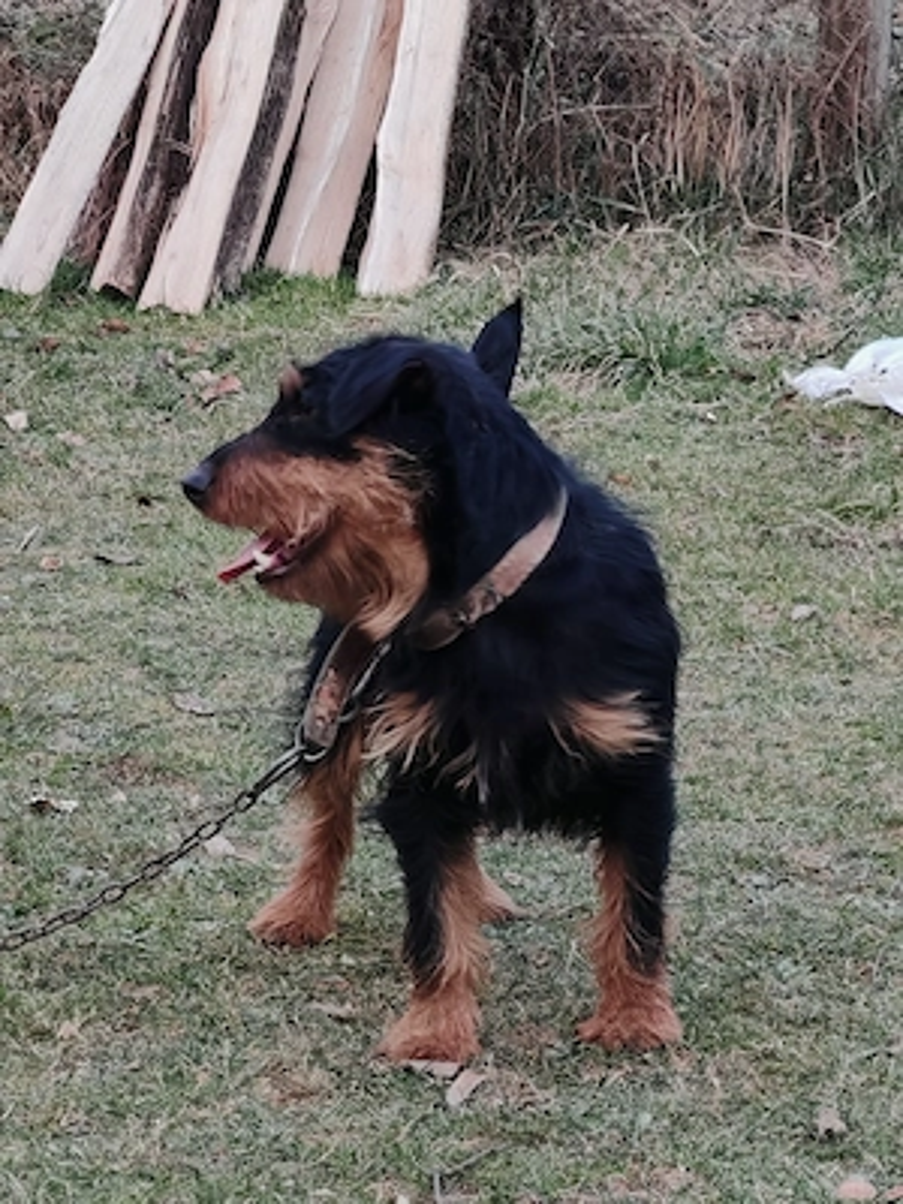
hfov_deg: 11.7
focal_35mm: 127
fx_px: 4417
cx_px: 452
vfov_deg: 15.5
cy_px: 602
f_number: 2.4
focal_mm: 8.67
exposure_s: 1/50
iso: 200
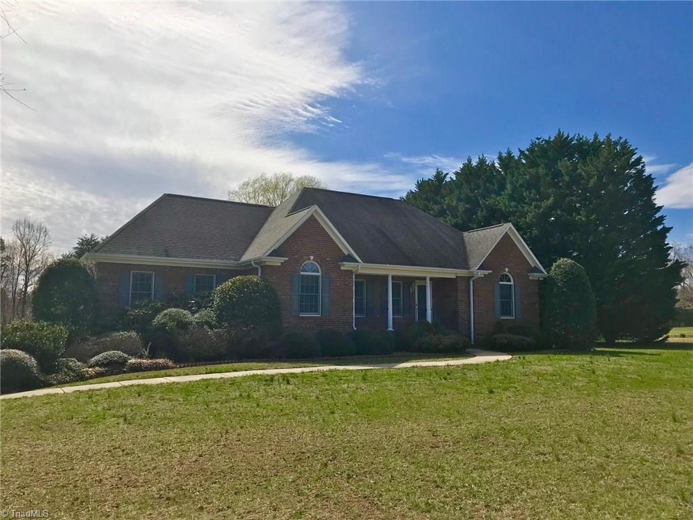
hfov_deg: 63.4
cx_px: 346
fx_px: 561
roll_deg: +0.2
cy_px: 260
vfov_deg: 49.7
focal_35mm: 28
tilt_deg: +7.4
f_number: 1.8
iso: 25
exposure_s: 1/6849
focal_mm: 3.99
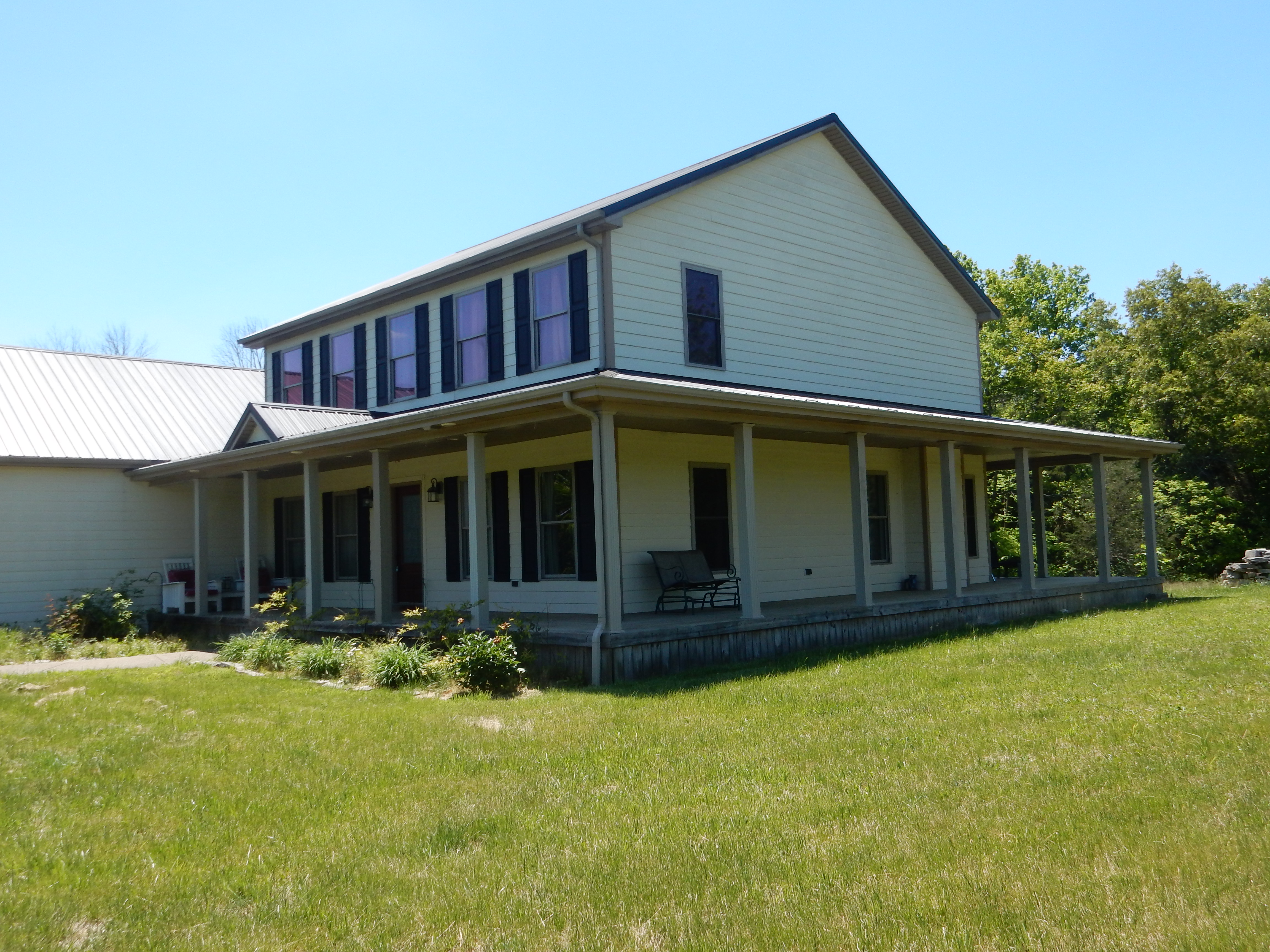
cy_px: 476
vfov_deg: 46.8
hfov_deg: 60.0
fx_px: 1101
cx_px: 635
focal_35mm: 30
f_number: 4
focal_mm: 5.4
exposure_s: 1/640
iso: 125
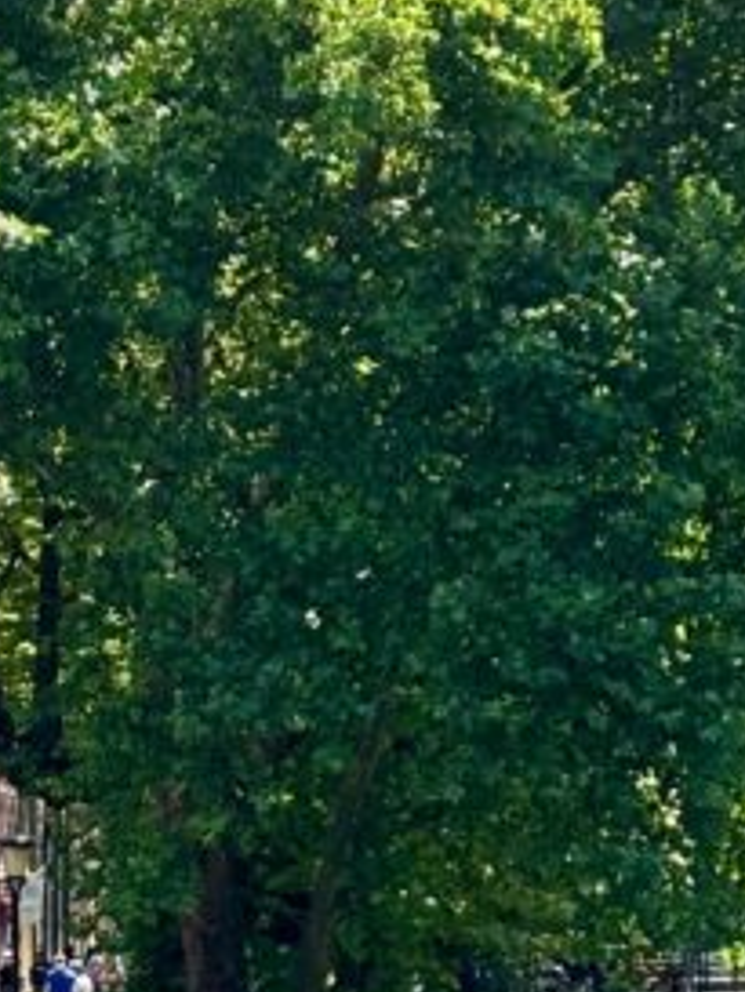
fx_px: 5620
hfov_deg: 7.4
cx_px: 1179
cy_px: 1134
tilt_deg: -0.9
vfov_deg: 10.0
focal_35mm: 196
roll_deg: -0.6
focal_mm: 5.96
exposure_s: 1/769
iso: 32
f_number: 1.6
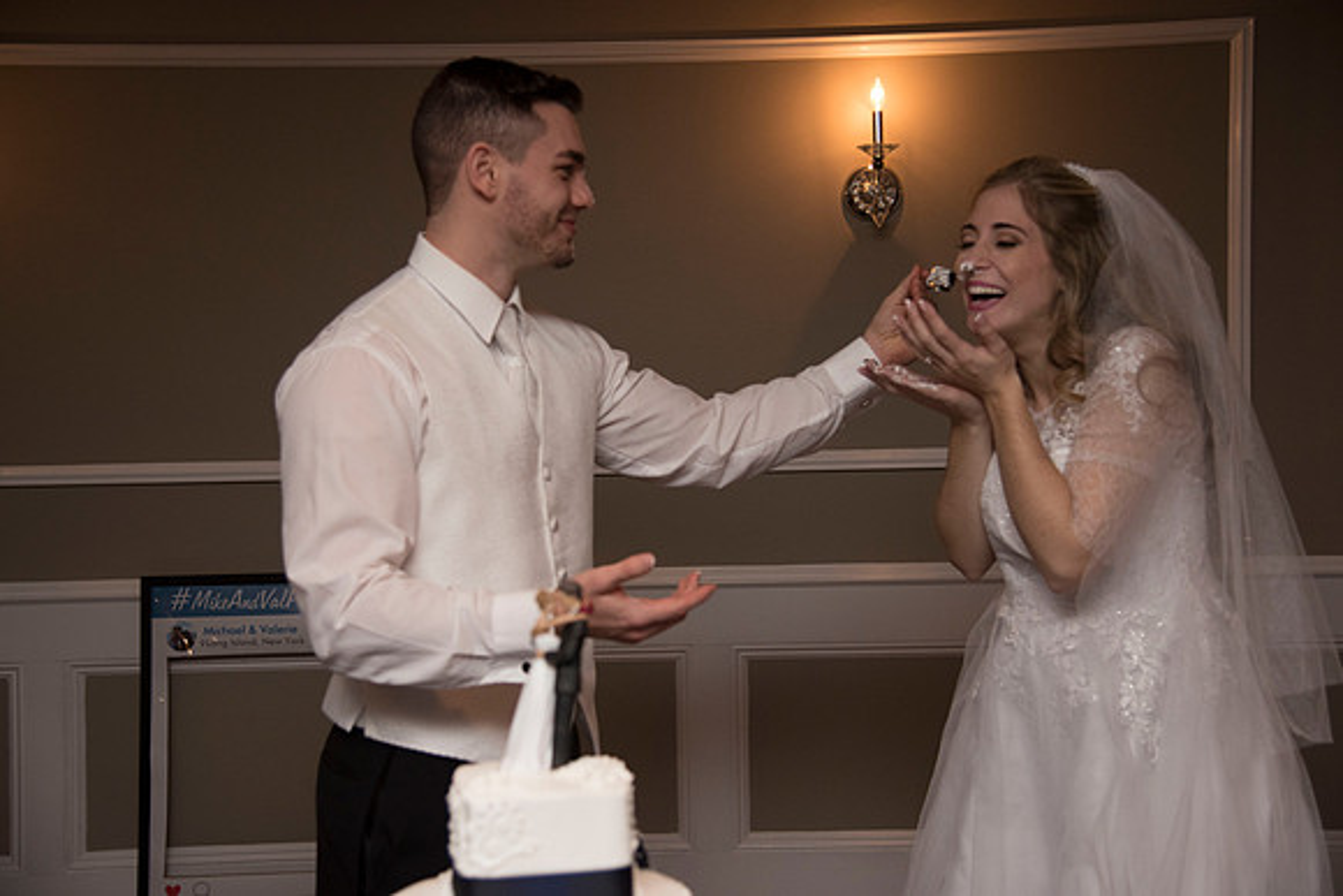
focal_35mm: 48
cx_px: 672
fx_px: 1791
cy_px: 448
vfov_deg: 28.1
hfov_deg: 41.1
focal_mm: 48
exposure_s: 1/200
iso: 2000
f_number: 4
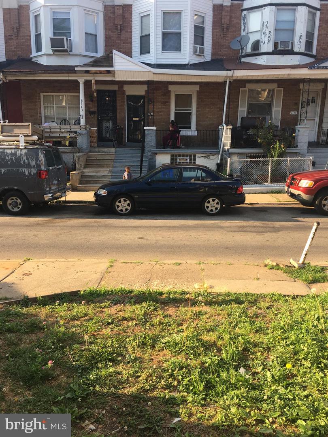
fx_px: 366
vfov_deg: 61.7
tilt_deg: -11.1
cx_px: 164
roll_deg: +1.3
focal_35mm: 29
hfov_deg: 48.2
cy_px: 218
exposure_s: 1/359
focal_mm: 4.15
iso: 25
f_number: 2.2
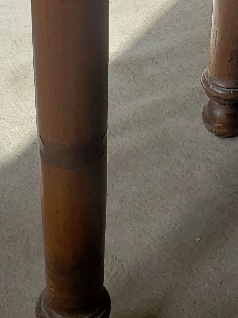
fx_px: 825
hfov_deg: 16.3
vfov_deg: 18.5
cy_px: -195
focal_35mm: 90
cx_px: 193
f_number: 2.4
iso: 50
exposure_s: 1/262
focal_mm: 4.3
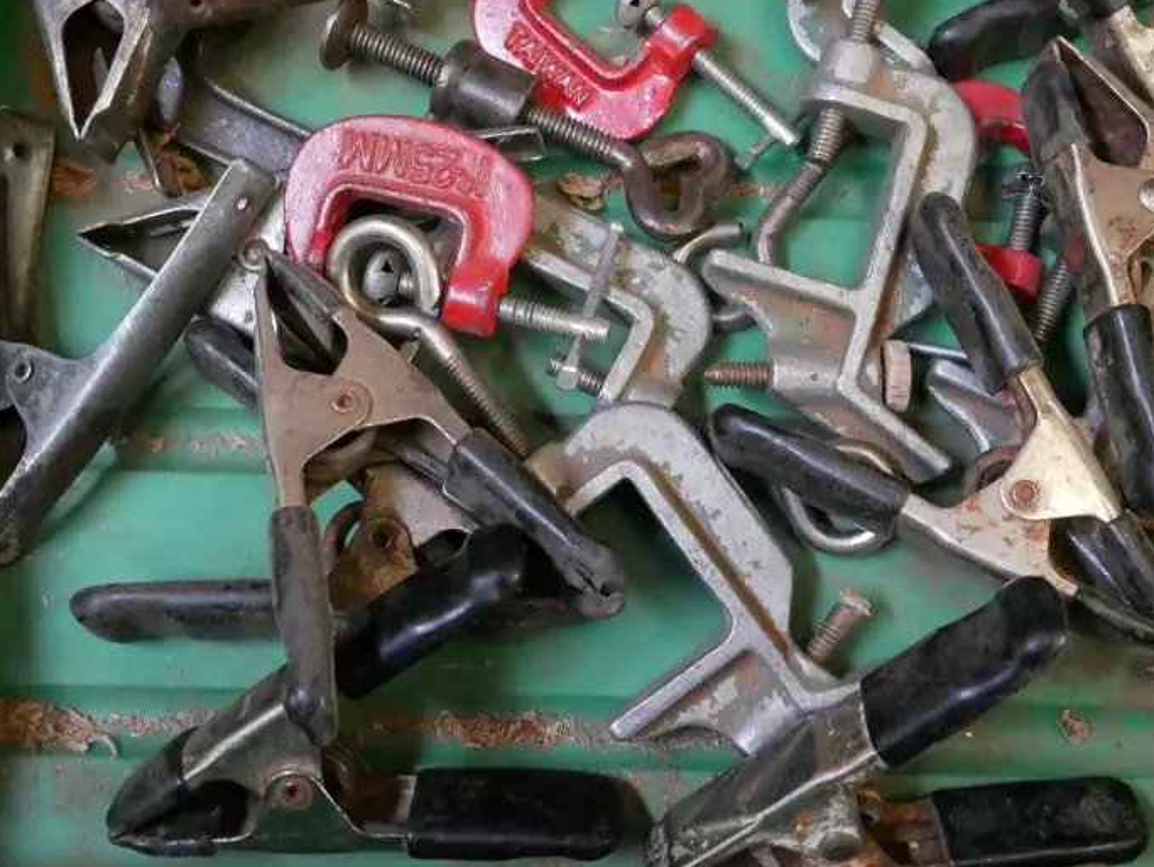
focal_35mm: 51
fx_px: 1701
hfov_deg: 37.4
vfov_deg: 28.5
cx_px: 678
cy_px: 332
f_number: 5
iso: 6400
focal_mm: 17
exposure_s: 1/100
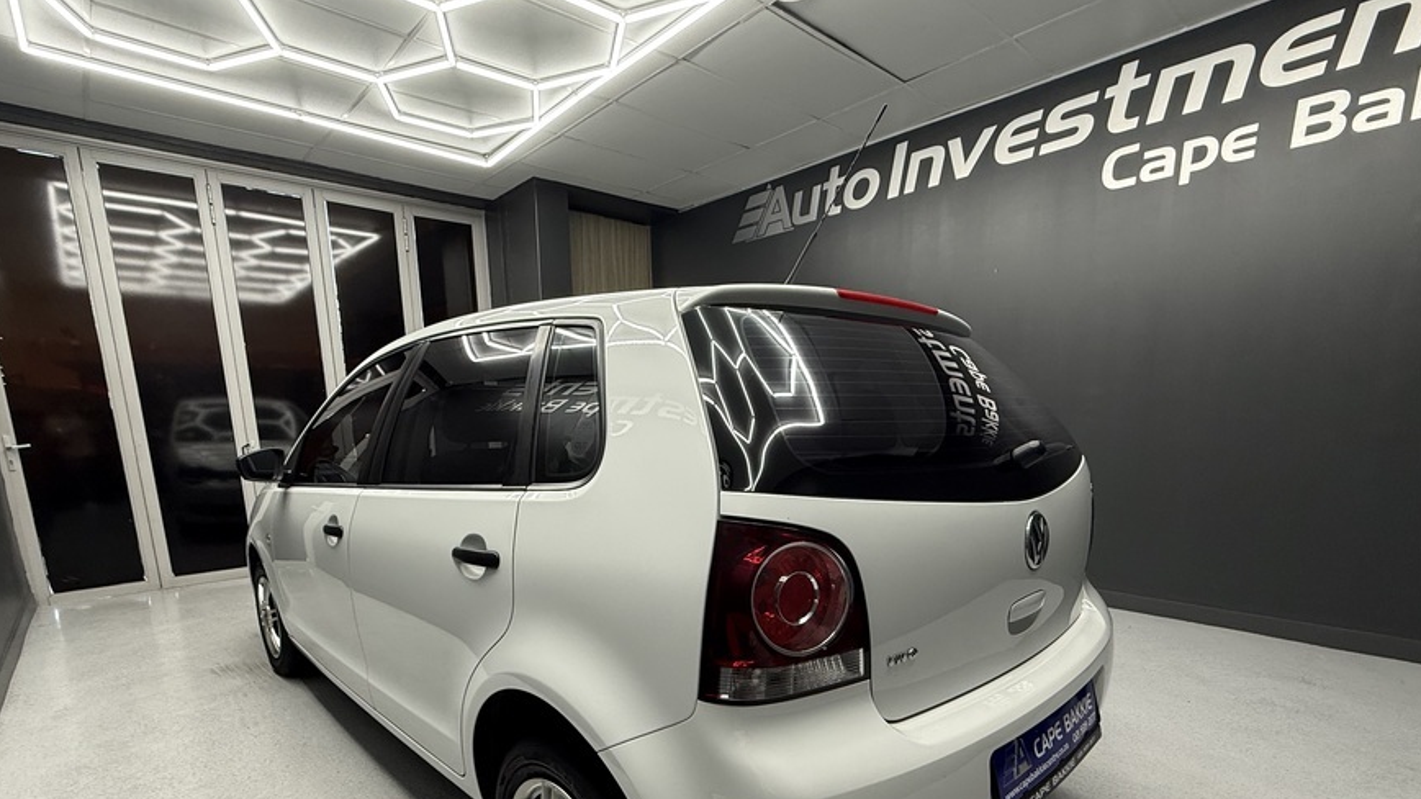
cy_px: 560
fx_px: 678
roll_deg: +1.4
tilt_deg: -12.0
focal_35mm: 18
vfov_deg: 59.0
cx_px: 671
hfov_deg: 92.6
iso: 200
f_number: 2.2
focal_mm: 2.22
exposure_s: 1/100
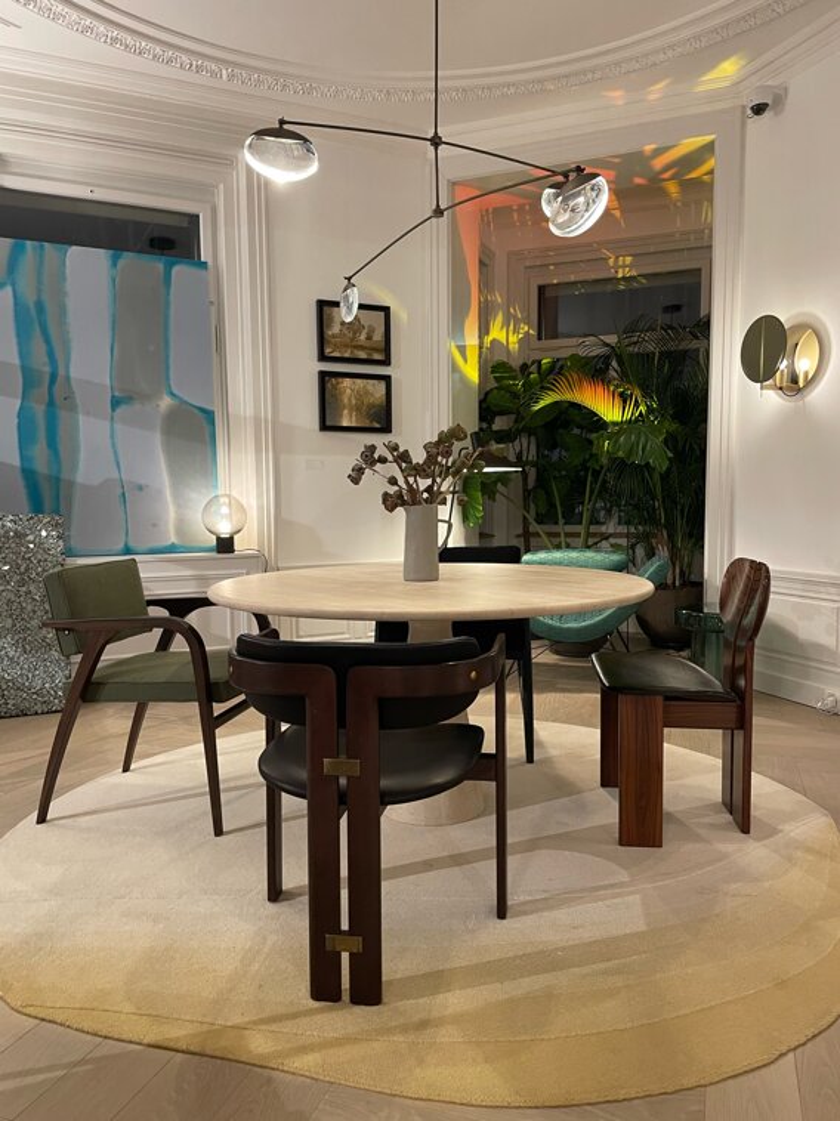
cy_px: 560
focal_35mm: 26
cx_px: 420
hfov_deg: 53.0
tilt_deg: -4.9
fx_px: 842
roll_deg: -0.7
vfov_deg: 67.3
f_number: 1.6
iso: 200
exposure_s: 1/49
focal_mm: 4.2
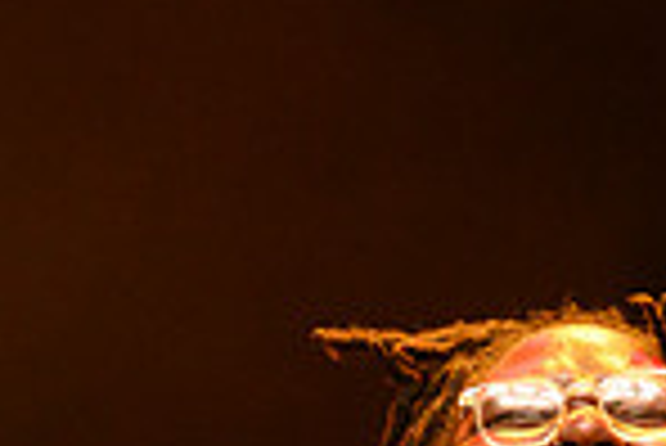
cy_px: 842
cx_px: 832
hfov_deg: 3.6
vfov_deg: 2.4
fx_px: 10500
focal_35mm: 567
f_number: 4
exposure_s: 1/400
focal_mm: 145
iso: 5000
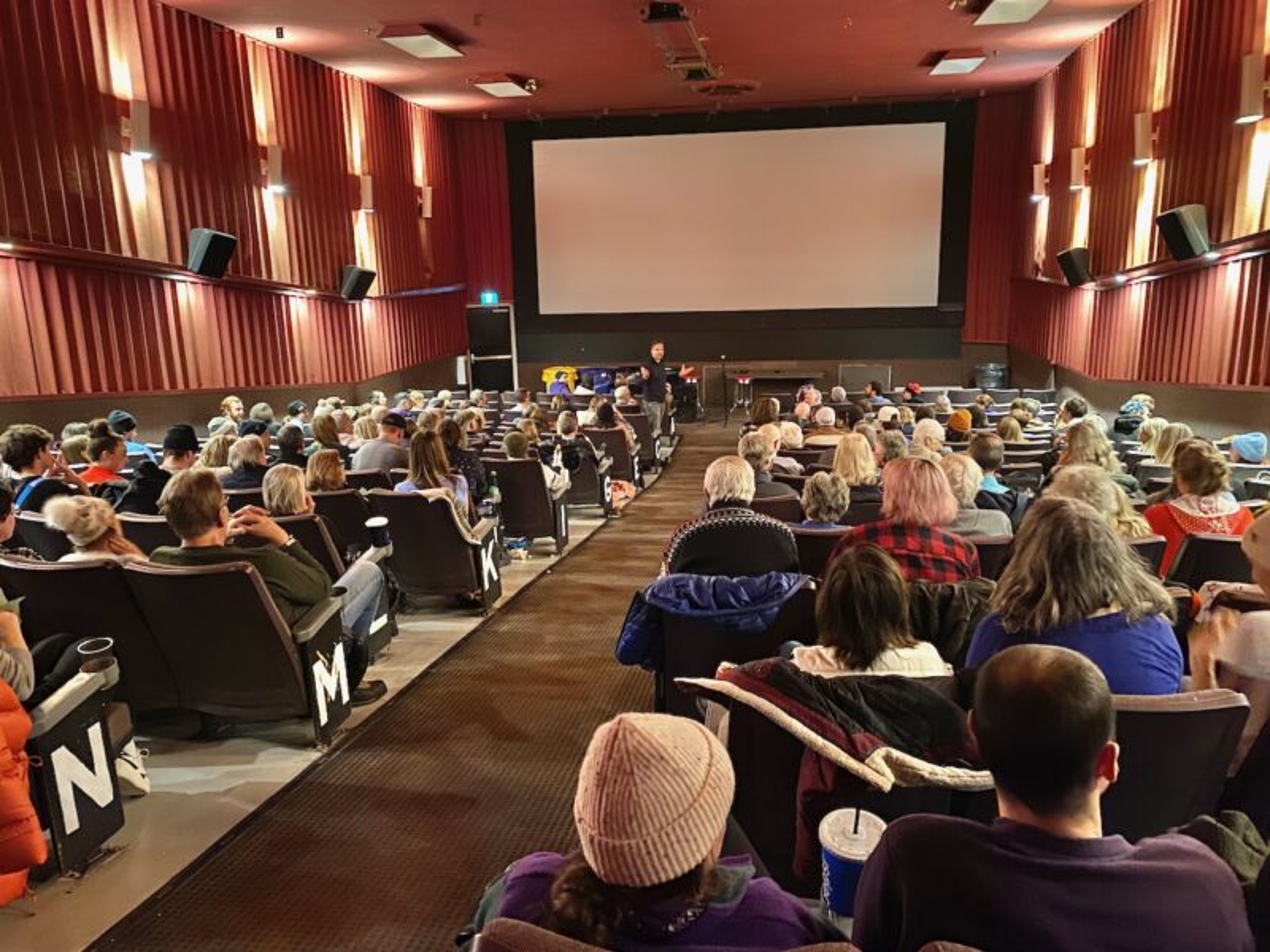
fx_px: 954
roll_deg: +1.5
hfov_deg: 67.3
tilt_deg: -13.7
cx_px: 635
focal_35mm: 26
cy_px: 476
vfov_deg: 53.1
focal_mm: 4.25
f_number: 1.8
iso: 500
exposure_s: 1/9
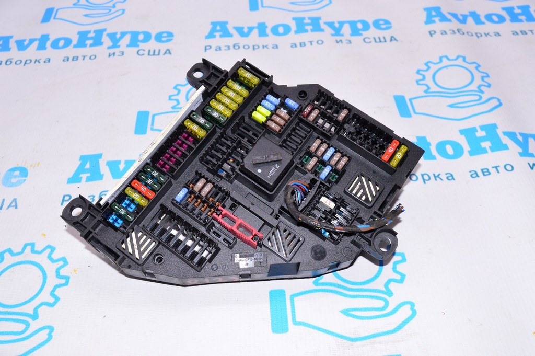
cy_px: 178
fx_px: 557
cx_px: 268
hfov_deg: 51.3
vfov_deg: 35.4
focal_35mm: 38
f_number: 8
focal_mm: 25
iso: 1600
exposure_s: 1/200
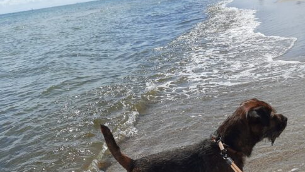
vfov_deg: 25.7
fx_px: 364
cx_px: 141
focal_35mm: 45
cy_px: 152
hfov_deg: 45.4
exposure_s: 1/1736
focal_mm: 4.6
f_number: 2
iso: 32
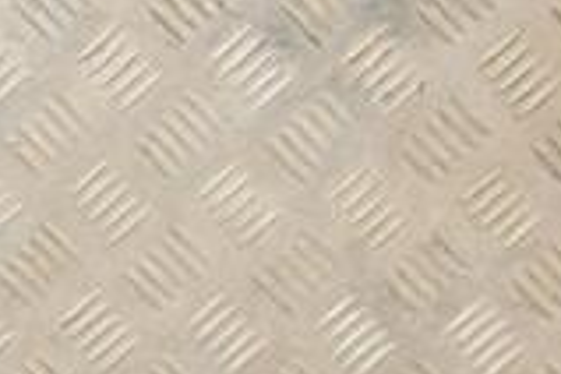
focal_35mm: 192
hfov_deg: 10.3
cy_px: 646
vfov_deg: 7.0
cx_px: -303
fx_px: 2992
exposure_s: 1/200
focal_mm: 34
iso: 800
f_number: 6.3
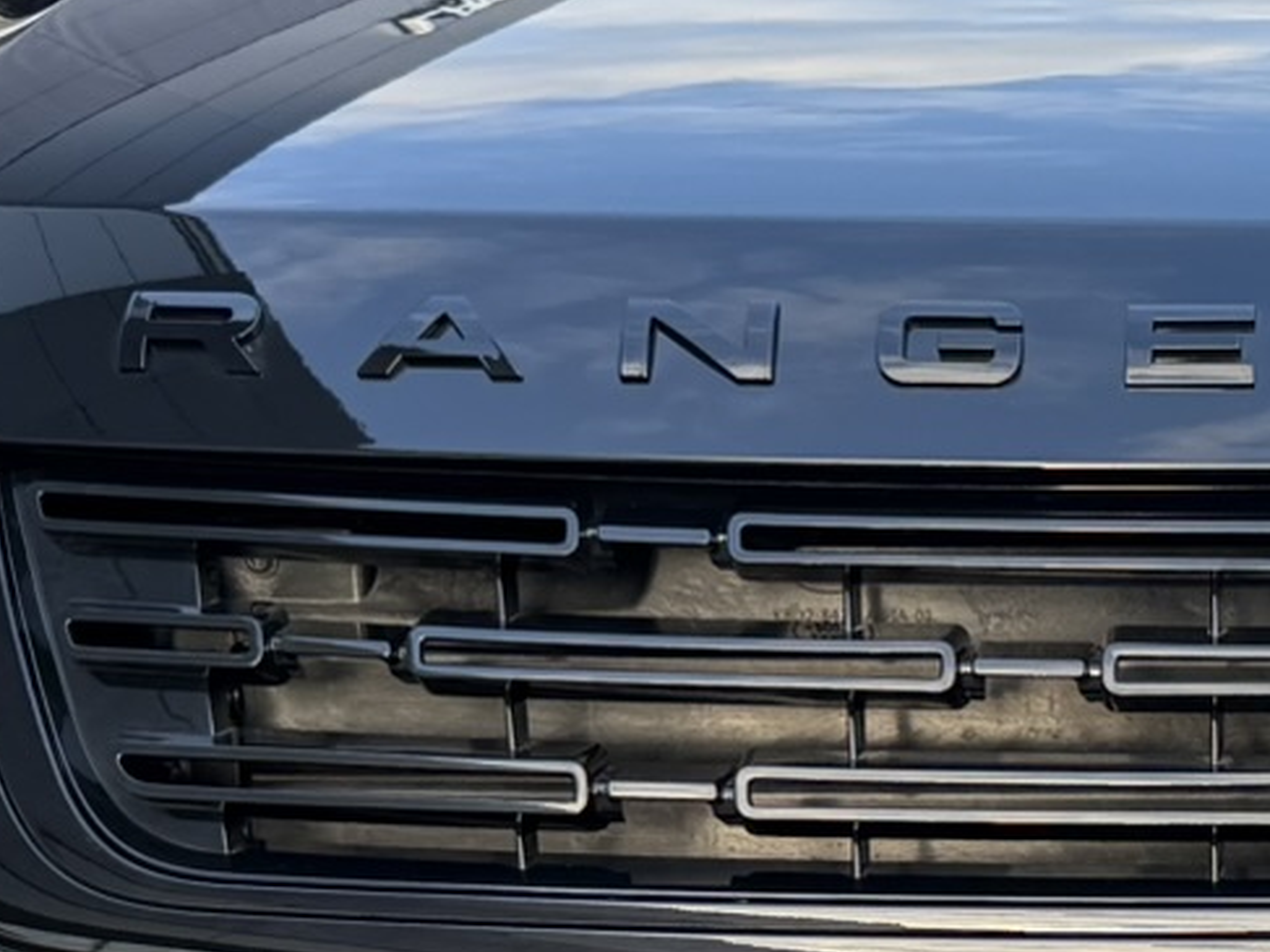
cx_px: 1505
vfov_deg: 14.3
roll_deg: +0.5
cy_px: 1093
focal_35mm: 101
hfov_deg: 18.5
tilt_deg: -14.1
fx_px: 3705
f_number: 1.78
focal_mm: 6.76
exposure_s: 1/501
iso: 200
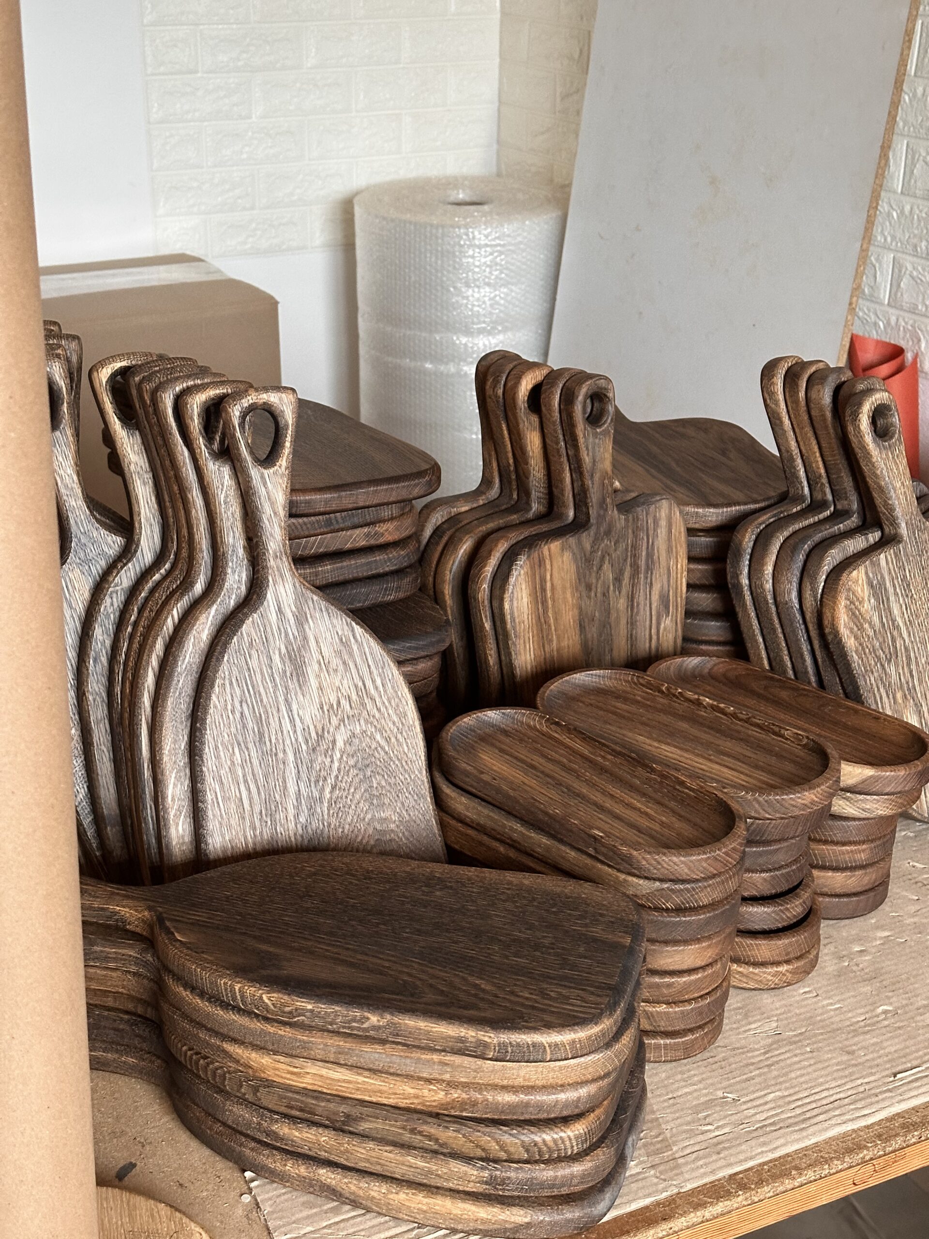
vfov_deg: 39.7
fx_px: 1718
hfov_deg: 30.3
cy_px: 620
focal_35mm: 48
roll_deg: -0.8
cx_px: 464
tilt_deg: -24.0
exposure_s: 1/40
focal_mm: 6.86
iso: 320
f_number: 1.78
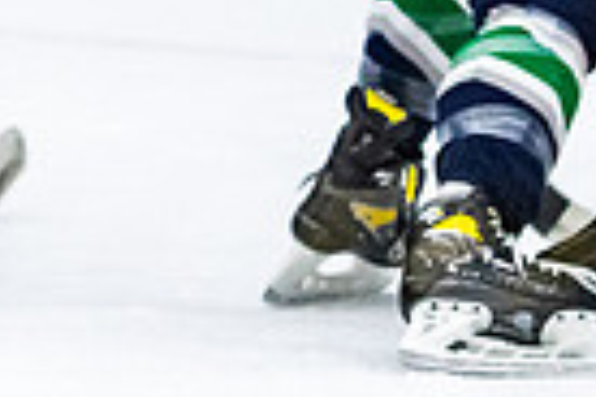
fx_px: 16124
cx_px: -448
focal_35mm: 974
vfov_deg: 1.4
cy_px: -467
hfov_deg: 2.1
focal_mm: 110
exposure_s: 1/640
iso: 2200
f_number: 2.8
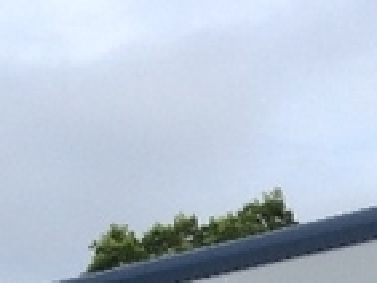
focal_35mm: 187
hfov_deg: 10.4
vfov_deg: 7.3
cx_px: -35
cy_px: 764
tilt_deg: +1.7
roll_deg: -3.1
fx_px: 2038
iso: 50
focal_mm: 4.12
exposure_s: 1/834
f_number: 2.4
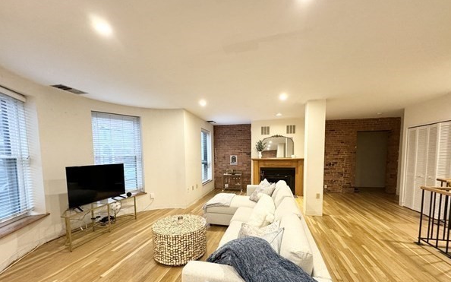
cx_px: 227
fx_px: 184
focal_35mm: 15
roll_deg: +0.0
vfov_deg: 74.1
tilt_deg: -4.2
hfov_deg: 101.5
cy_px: 167
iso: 250
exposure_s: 1/60
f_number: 2.2
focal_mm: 2.22
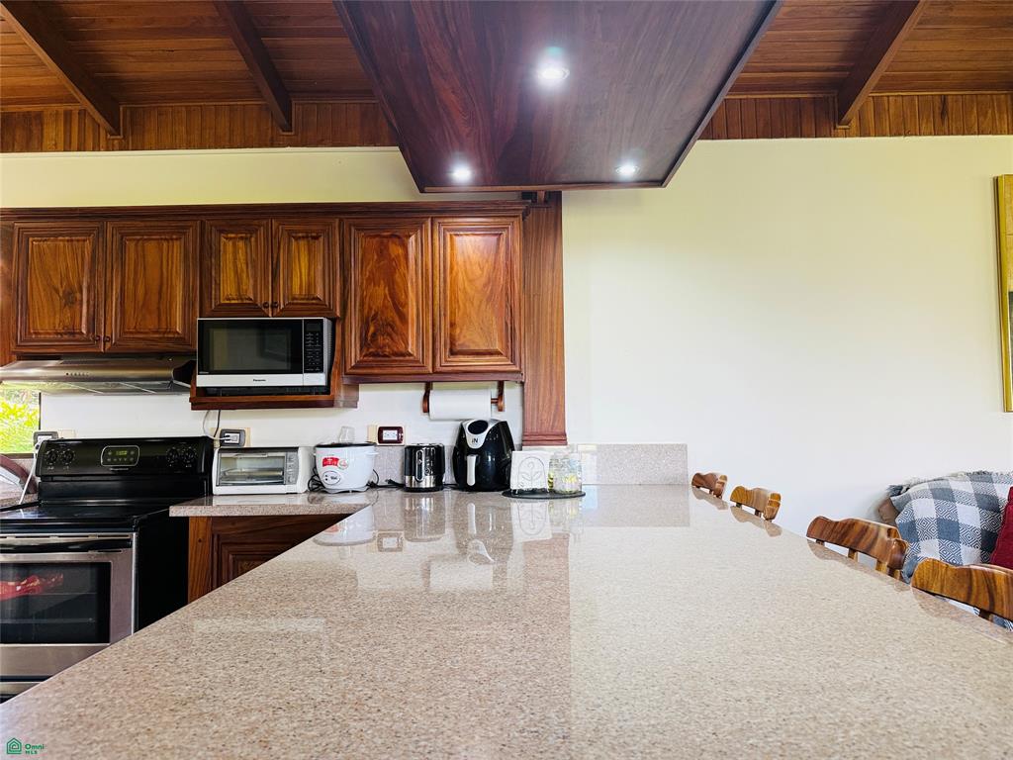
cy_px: 380
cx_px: 506
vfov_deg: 56.8
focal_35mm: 24
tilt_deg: +2.1
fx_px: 702
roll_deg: +0.3
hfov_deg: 71.6
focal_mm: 6.76
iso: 200
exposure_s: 1/108
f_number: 1.78
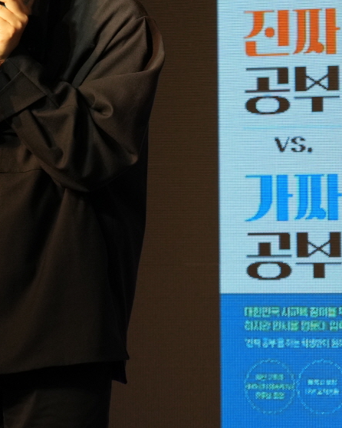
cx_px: -217
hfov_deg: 4.9
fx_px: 3950
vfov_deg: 6.2
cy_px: 15
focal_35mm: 312
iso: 640
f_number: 5
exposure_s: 1/125
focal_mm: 103
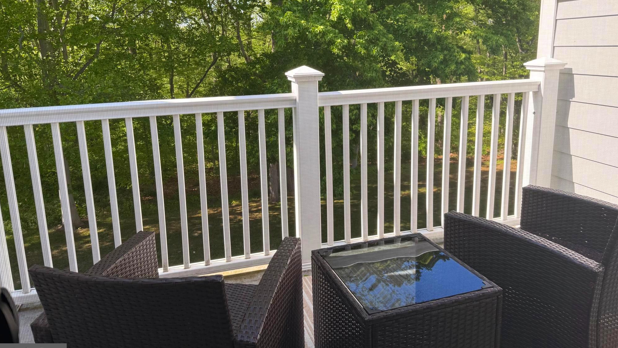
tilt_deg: -9.7
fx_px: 442
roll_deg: +1.8
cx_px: 308
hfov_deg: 69.9
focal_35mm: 27
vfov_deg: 42.6
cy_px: 129
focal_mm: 6.76
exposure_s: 1/868
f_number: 1.78
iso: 100
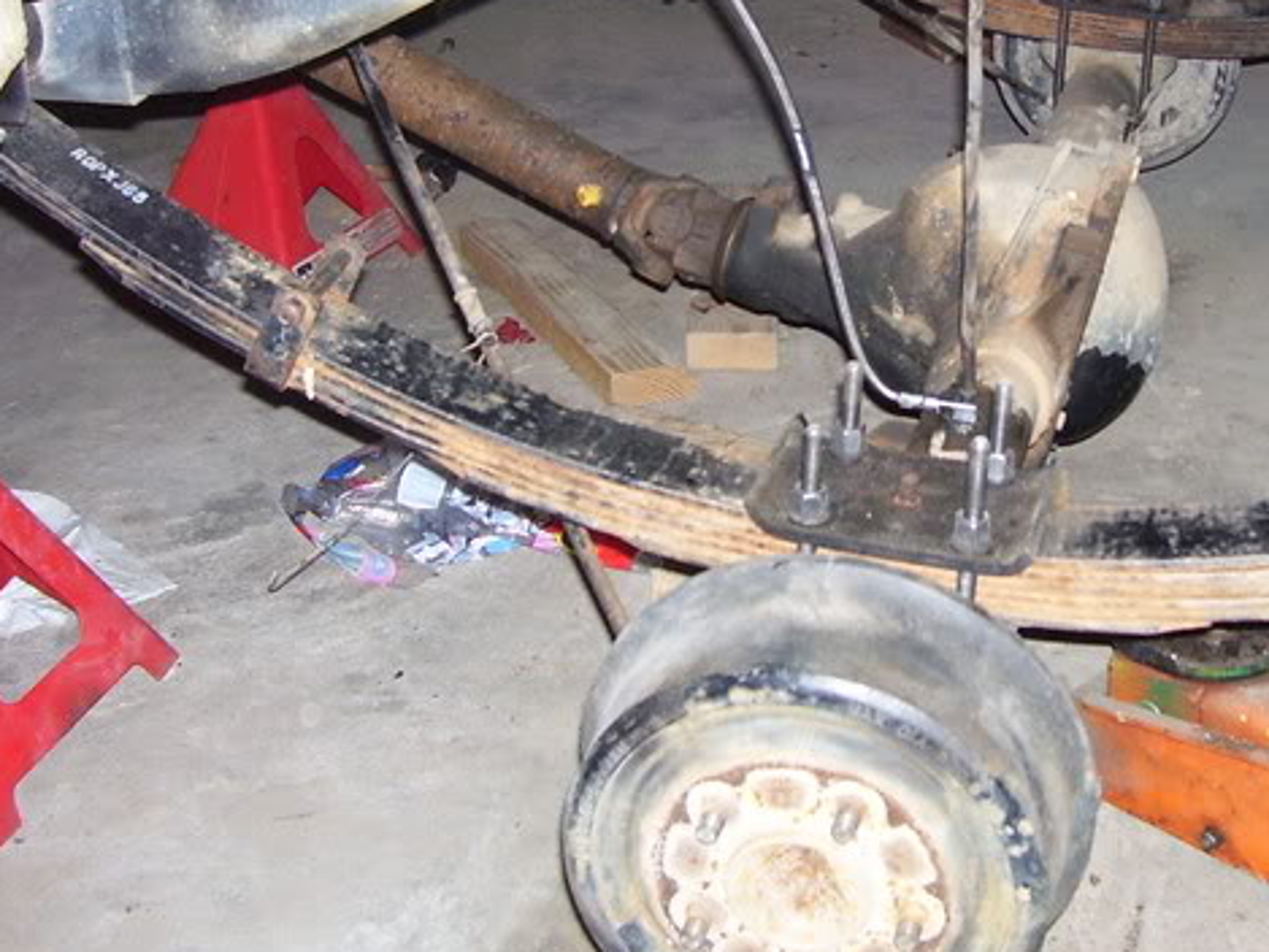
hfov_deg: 32.4
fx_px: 2127
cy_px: 284
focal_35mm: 58
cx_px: 988
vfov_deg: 25.1
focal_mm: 5.6
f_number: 2.7
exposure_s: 1/60
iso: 125
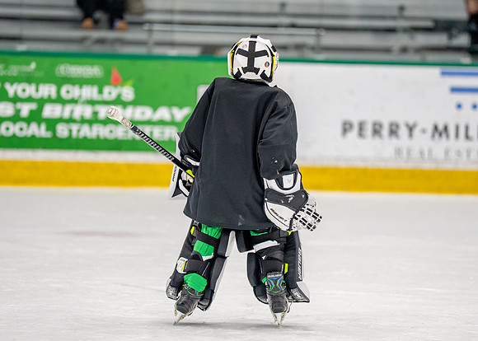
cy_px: 164
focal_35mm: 247
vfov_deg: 5.8
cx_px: 249
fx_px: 3349
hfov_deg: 8.2
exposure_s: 1/1250
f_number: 2.8
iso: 1000
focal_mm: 188
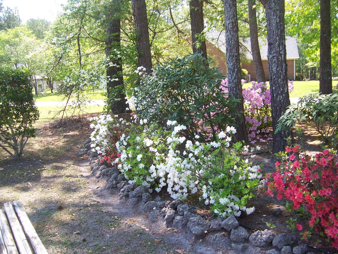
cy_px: 127
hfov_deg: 51.4
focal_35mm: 36
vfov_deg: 39.7
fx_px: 352
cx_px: 169
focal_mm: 6
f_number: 3
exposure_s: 1/180
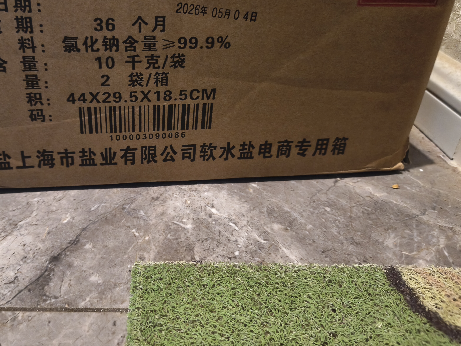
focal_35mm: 30
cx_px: 164
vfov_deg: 46.3
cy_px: 128
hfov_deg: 58.9
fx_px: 400
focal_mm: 5.56
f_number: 1.88
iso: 1600
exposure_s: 1/11.1
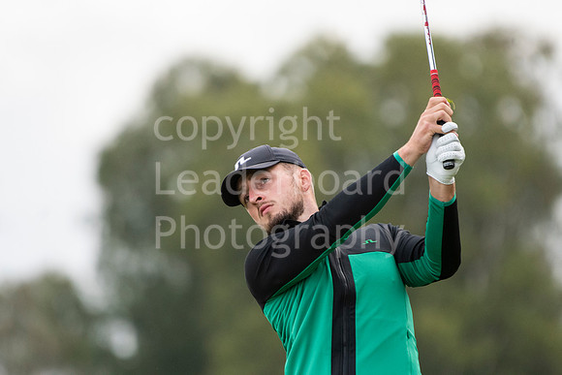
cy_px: 188
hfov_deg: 3.3
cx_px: 281
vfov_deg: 2.2
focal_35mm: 630
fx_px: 9837
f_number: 5.6
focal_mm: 420
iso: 2000
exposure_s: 1/1600
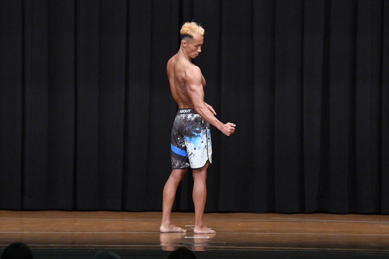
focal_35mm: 217
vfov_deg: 6.3
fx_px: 2344
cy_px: 130
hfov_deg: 9.5
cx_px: 194
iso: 8000
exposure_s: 1/400
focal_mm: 145
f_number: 5.6
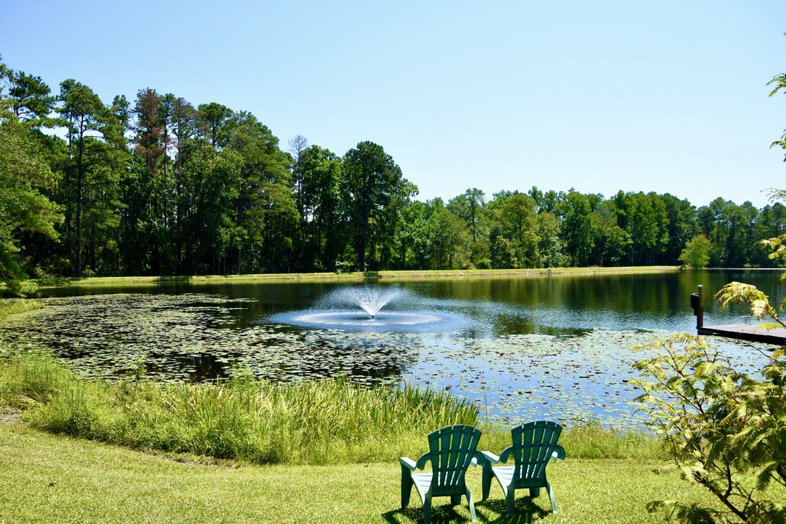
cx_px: 393
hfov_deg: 59.5
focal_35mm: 32
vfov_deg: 41.7
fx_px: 688
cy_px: 262
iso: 250
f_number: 6.3
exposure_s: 1/640
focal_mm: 21
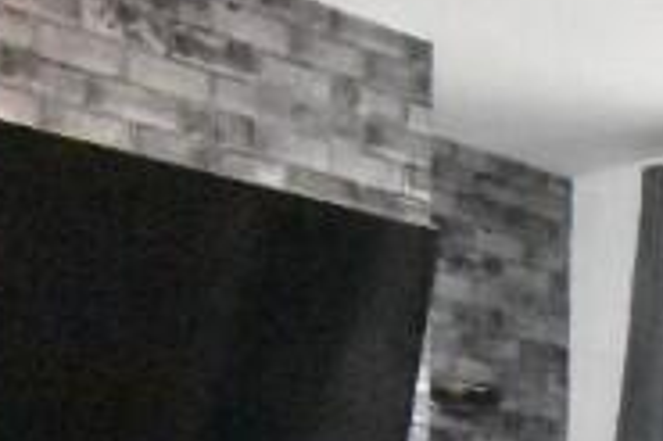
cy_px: 880
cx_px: 634
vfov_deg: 13.9
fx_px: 1527
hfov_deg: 23.6
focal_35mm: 83
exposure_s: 1/200
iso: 25600
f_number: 11
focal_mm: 10
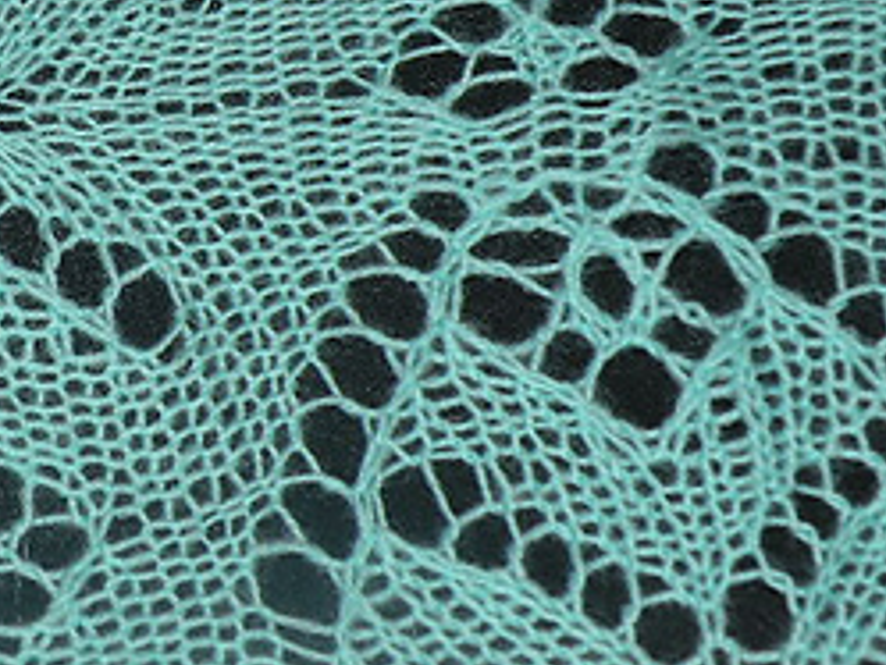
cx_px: -82
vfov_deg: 8.6
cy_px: 199
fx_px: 4404
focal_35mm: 172
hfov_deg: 11.3
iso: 64
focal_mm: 11.9
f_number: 3.5
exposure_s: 1/60
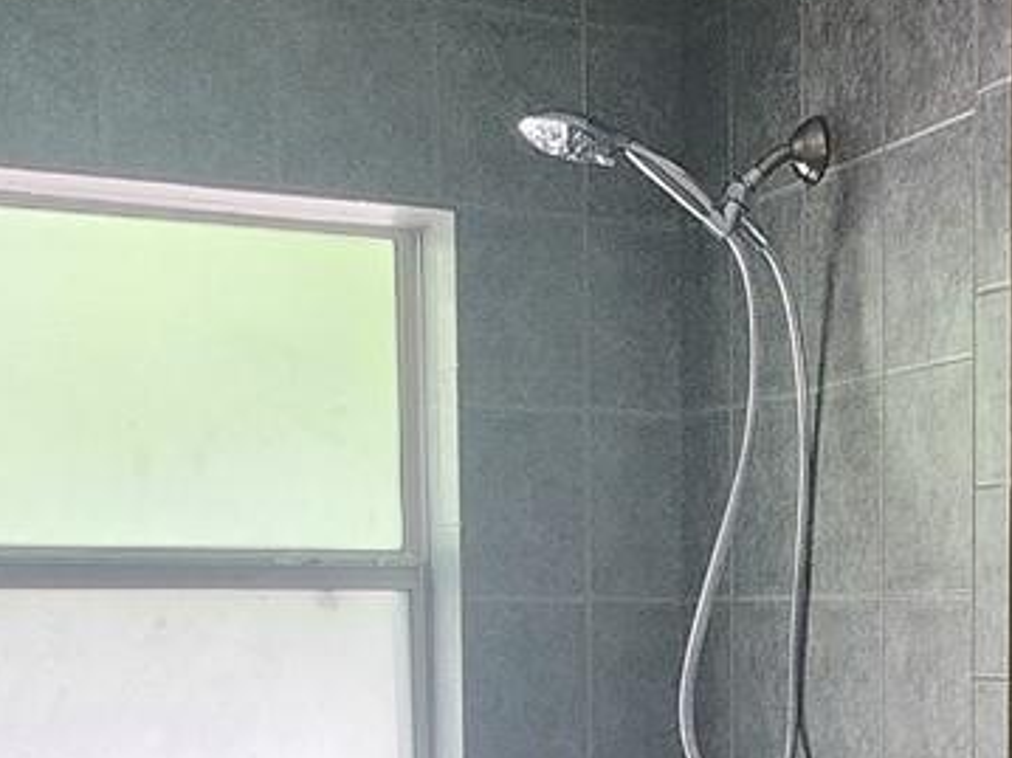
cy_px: 882
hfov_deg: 32.1
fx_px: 1695
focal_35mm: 58
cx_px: 843
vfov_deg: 23.3
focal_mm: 1.7
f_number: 2.2
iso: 250
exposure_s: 1/60
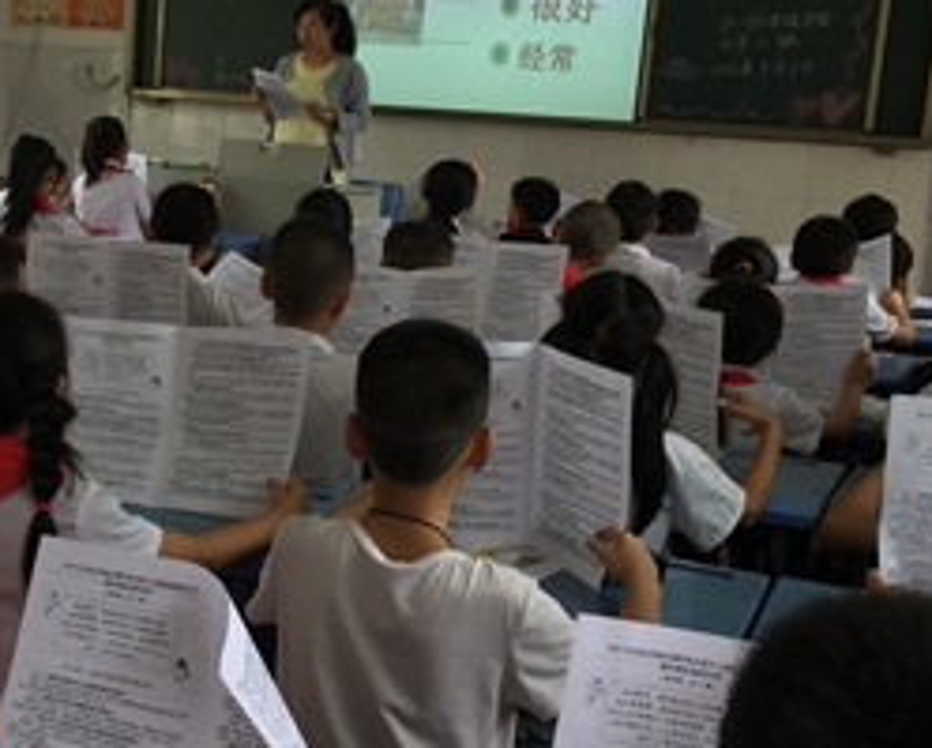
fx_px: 1574
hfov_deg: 32.0
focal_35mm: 57
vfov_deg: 26.7
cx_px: 177
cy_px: 400
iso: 32
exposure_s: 1/50
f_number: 2.2
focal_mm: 4.15
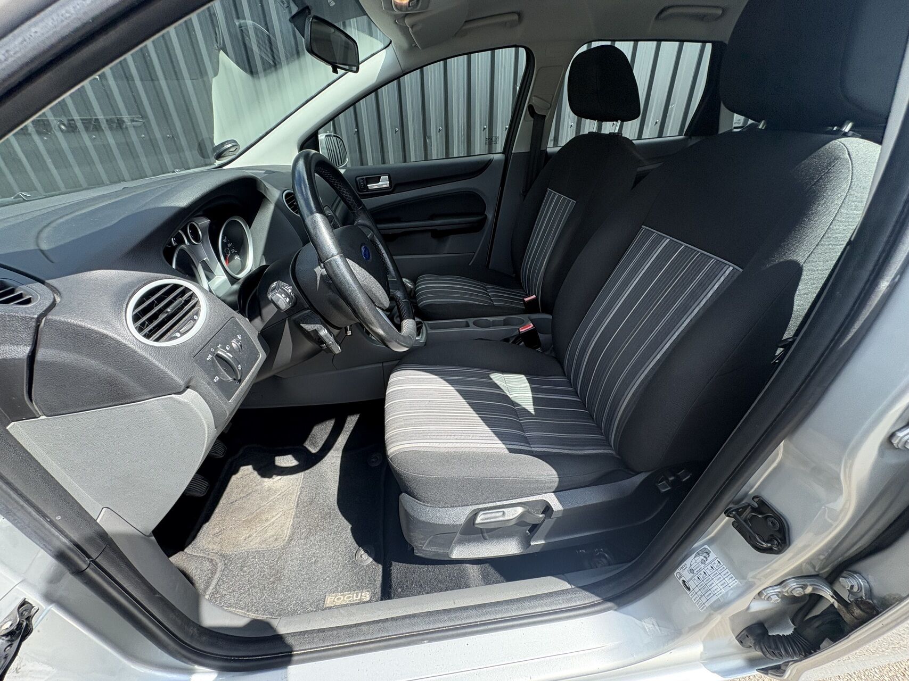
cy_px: 340
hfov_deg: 102.1
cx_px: 454
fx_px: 368
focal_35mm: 14
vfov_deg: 85.7
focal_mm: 2.22
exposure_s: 1/329
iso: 64
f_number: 2.2
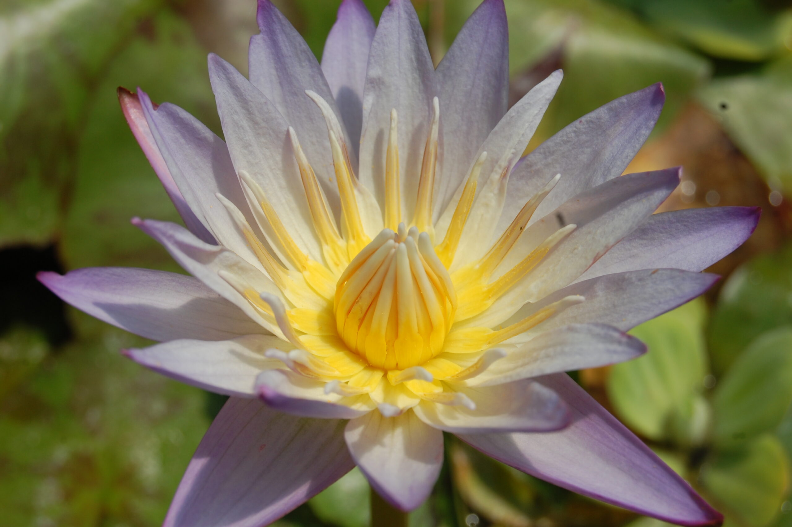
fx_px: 1813
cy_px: 264
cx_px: 396
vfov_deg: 16.5
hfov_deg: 24.6
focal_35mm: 82
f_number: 11
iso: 200
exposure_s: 1/500
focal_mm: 55
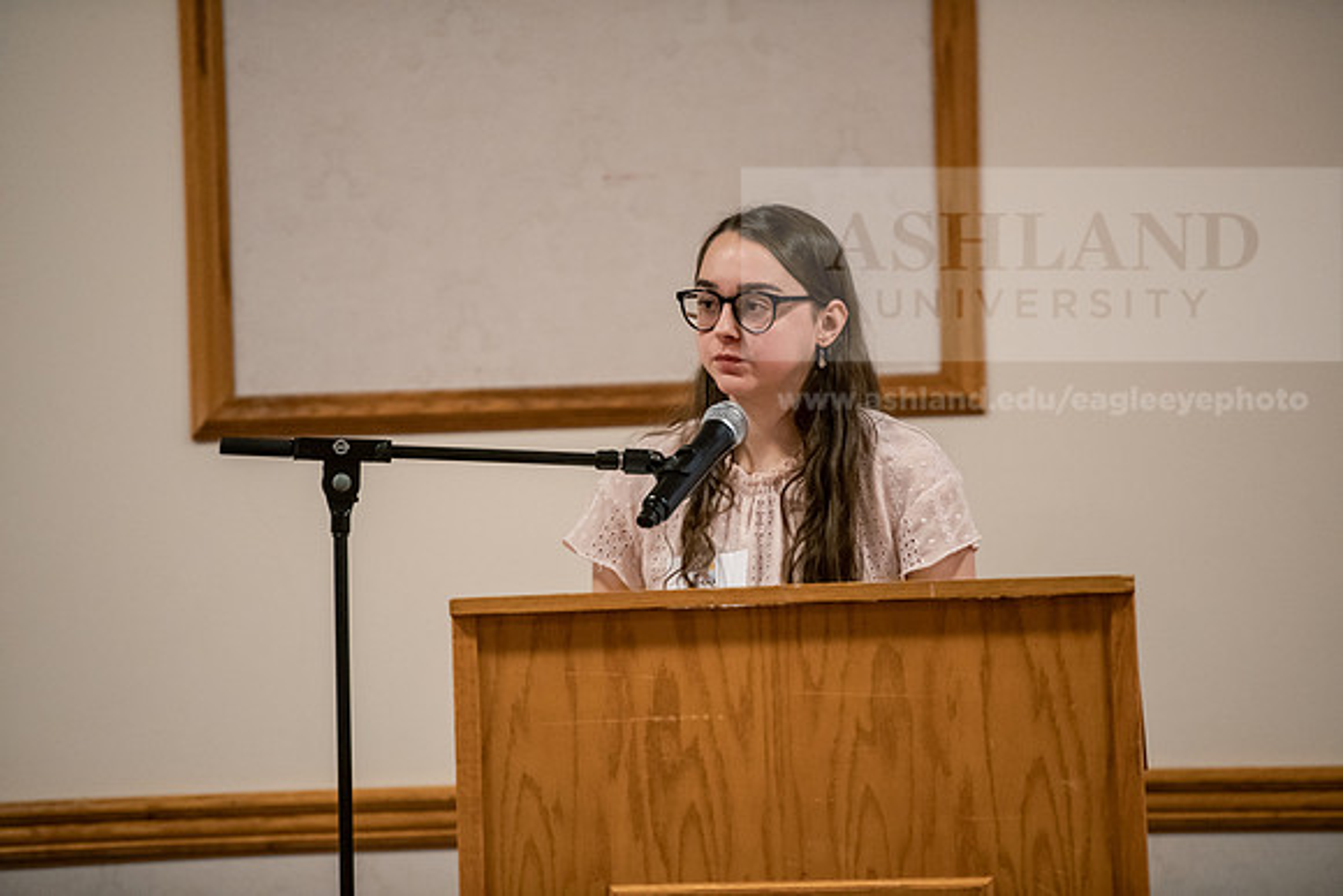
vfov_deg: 7.2
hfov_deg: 10.8
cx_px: 672
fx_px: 7089
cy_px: 448
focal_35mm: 190
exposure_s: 1/200
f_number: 2.8
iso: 4000
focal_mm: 190
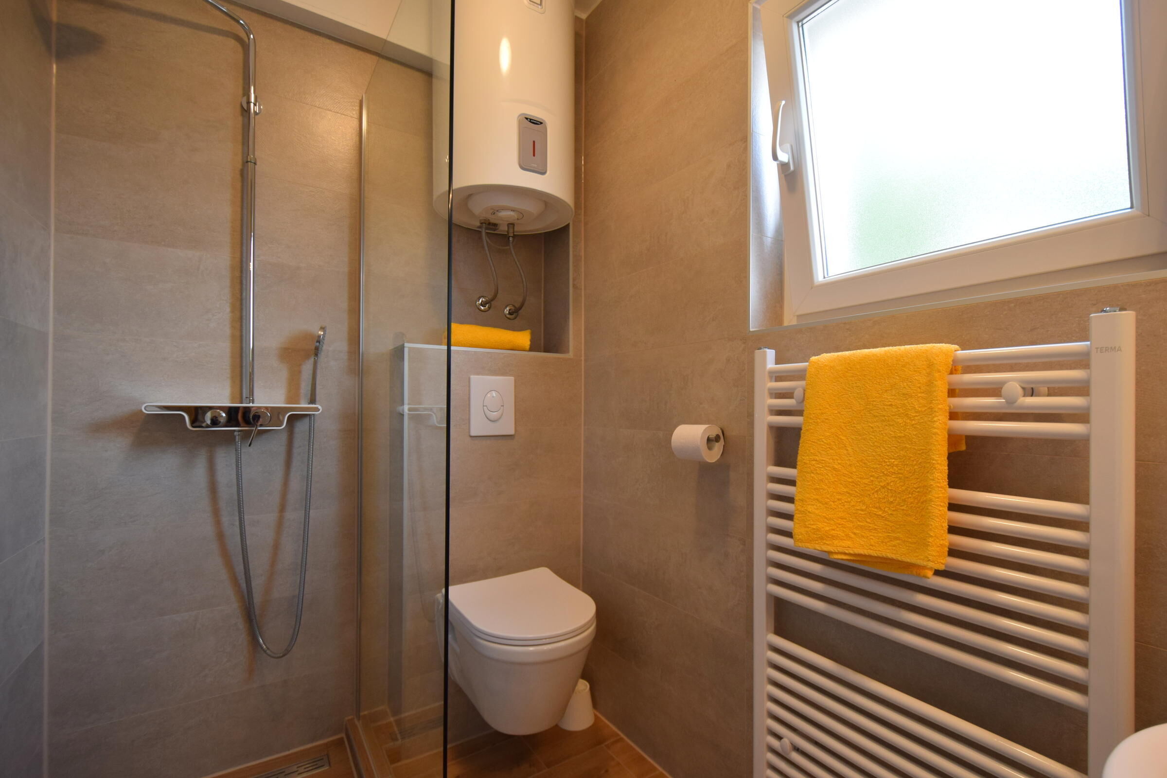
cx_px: 584
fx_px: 486
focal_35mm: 15
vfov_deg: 77.3
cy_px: 389
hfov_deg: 100.4
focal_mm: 10
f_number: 4
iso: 500
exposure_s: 1/60
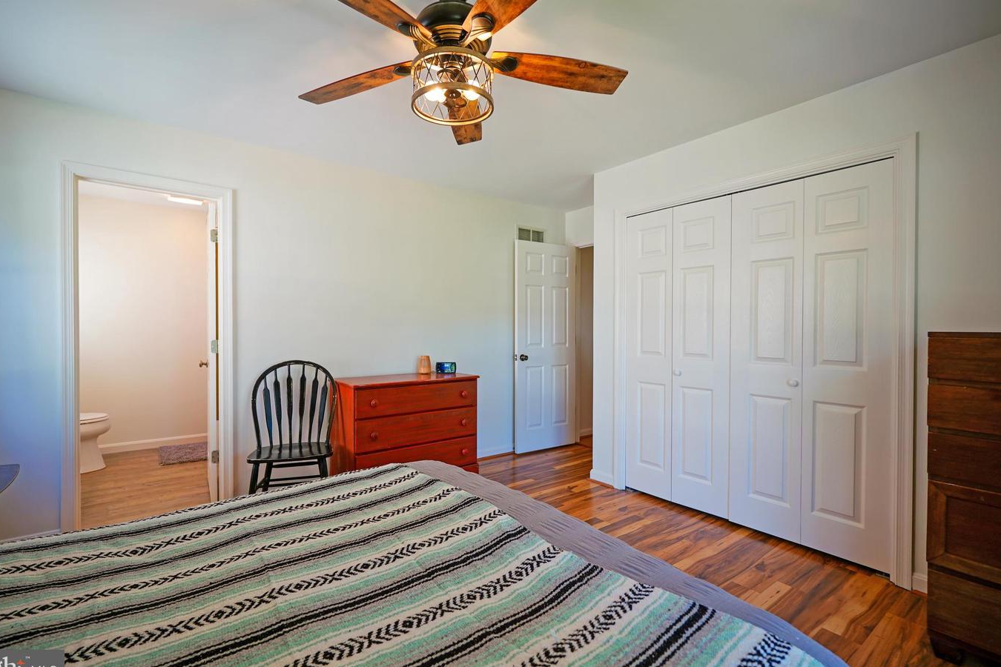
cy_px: 332
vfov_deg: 73.7
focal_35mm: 16
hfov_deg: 96.7
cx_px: 483
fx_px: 445
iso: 125
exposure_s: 1/30
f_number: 2.8
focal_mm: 10
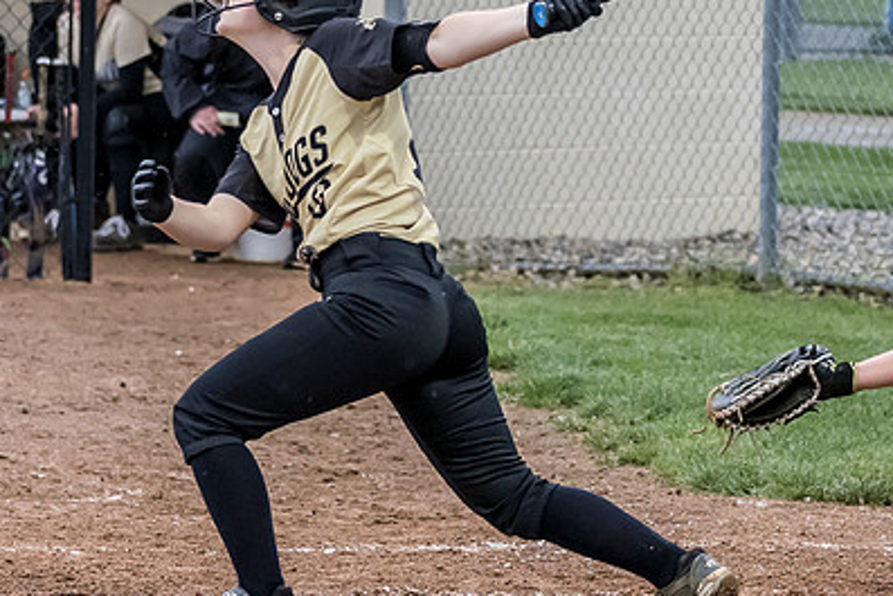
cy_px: 162
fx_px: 7816
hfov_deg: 6.5
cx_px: 278
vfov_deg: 4.4
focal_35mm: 315
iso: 2500
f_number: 3.5
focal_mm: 84
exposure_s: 1/1000
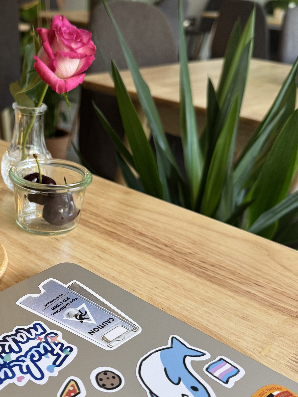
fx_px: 471
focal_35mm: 41
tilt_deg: -25.8
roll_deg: -4.1
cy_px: 219
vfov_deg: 45.7
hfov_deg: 34.0
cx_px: 56
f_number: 1.78
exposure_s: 1/50
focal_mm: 6.76
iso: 125
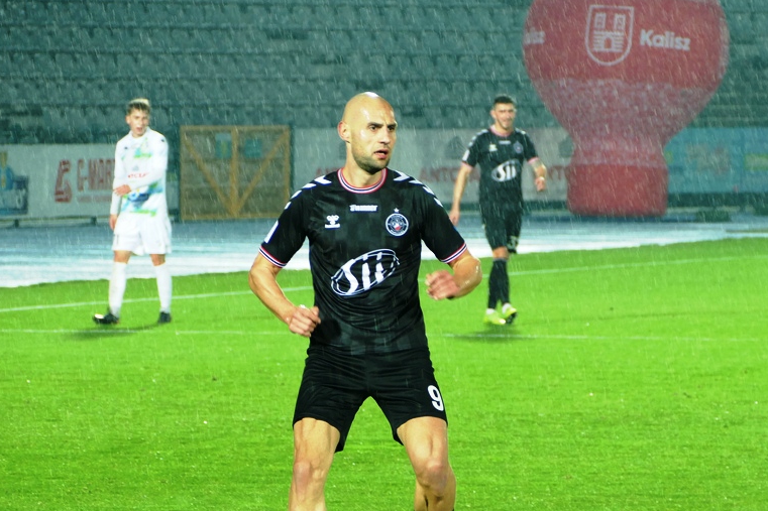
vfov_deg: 3.5
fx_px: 8382
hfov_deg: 5.2
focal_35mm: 393
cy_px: 336
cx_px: 439
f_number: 4
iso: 500
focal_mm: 94.66
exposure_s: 1/250
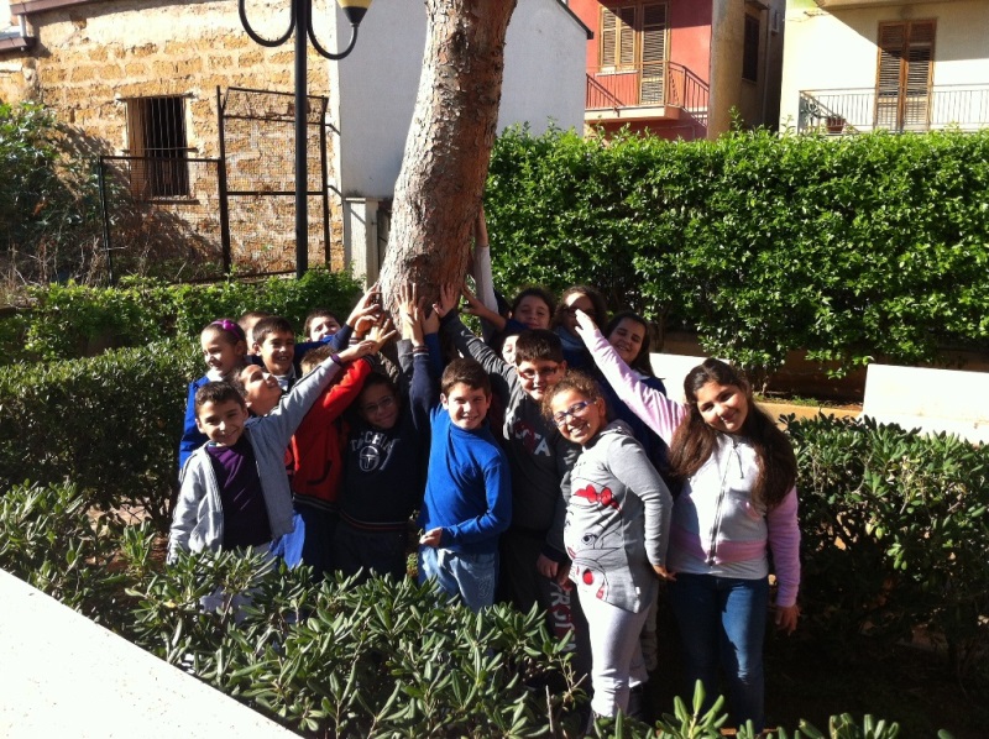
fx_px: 999
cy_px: 370
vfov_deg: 40.6
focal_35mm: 35
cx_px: 494
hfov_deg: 52.7
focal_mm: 3.85
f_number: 2.8
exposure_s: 1/628
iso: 80
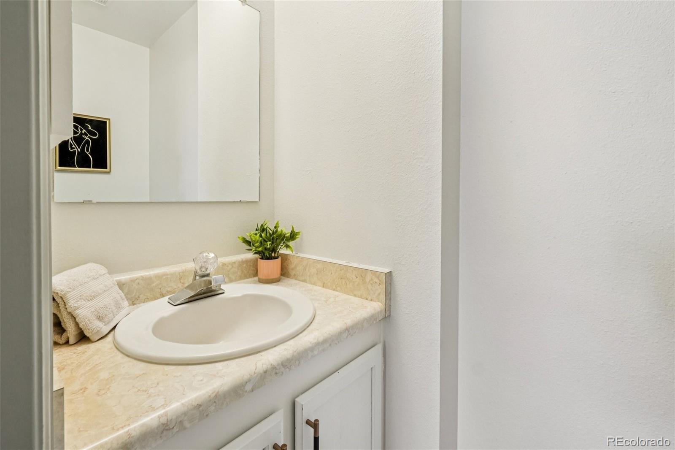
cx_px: 338
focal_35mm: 15
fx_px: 281
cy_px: 225
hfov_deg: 100.4
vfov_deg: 77.3
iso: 800
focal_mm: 10
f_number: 8
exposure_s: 1/25
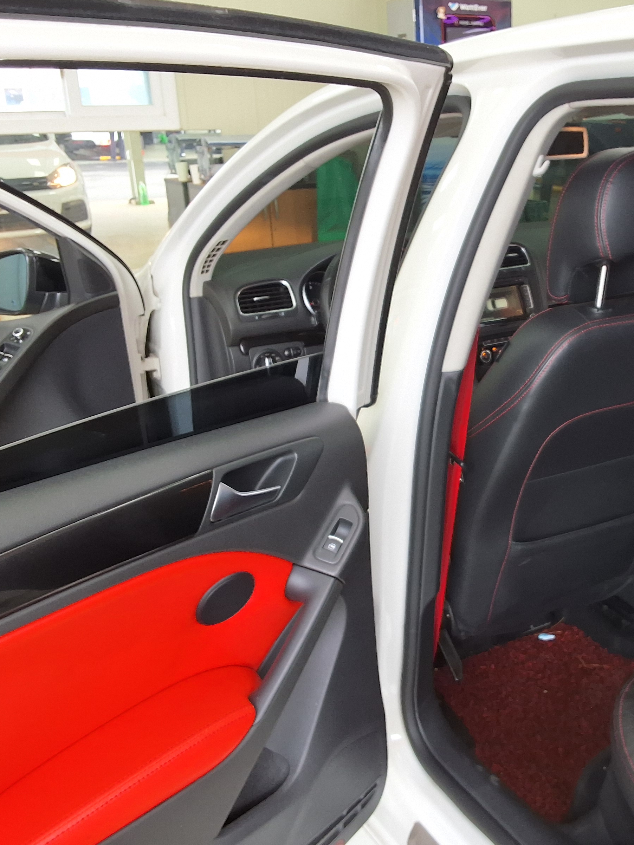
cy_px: 426
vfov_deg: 49.0
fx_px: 928
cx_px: 496
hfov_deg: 36.6
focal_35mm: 38
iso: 50
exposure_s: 1/120
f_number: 1.9
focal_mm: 2.91
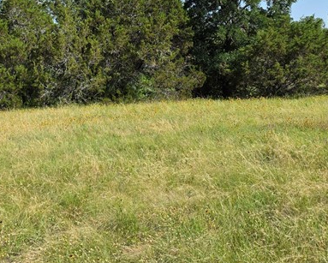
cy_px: 21
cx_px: 140
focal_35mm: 60
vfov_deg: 24.6
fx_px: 583
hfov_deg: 31.4
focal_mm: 6.3
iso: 80
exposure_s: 1/5958
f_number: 1.7
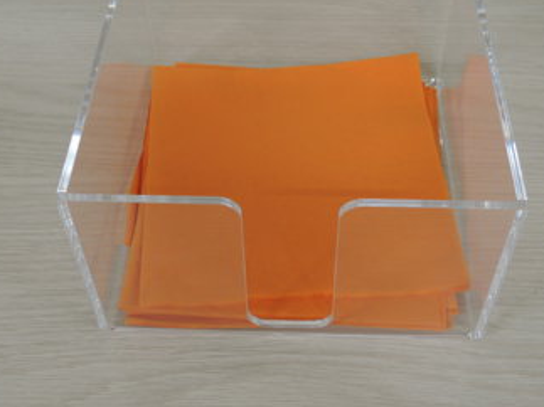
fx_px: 817
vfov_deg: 27.9
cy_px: 149
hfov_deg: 36.8
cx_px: 276
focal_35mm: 52
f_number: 3.5
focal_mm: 8.6
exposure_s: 1/50
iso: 320
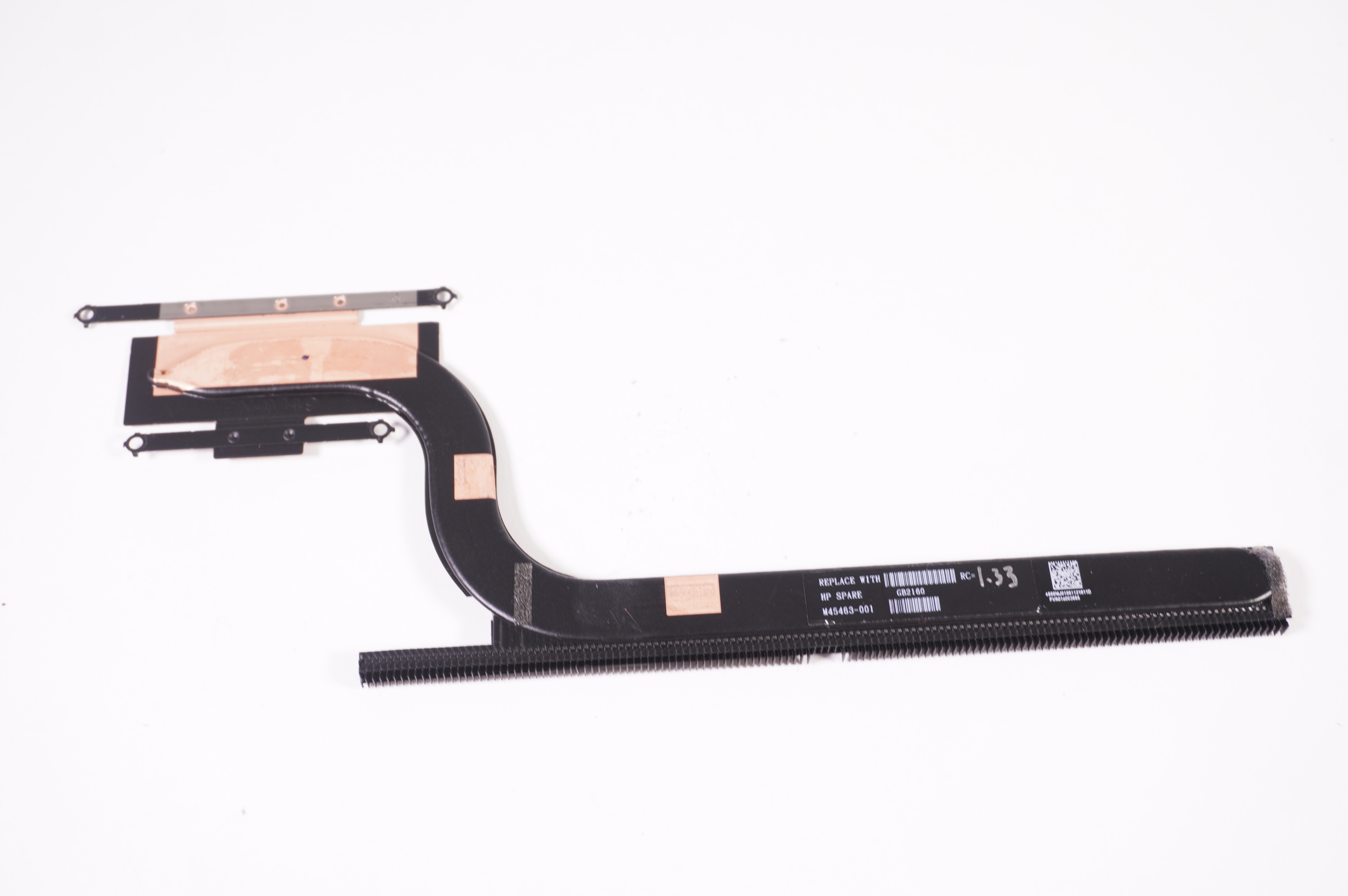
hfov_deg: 43.6
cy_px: 448
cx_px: 674
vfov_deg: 29.8
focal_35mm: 45
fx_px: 1683
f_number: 5.6
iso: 100
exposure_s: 1/20
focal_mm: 30
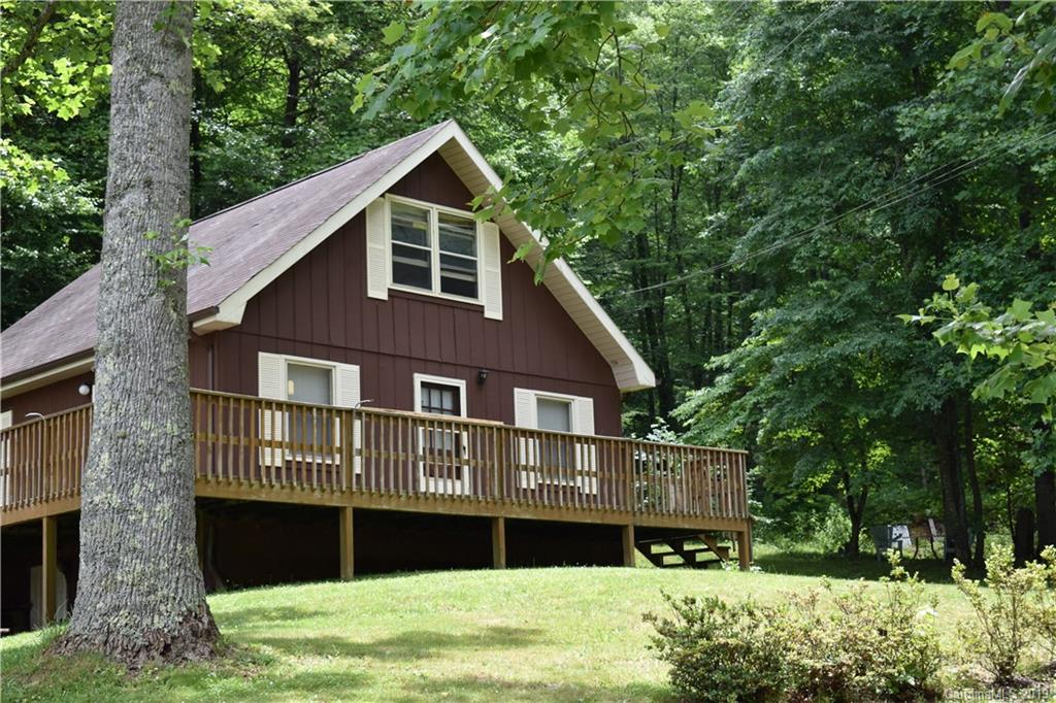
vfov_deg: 23.8
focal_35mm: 57
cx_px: 528
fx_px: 1671
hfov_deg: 35.1
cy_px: 352
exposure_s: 1/250
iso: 250
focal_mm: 38
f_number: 5.6
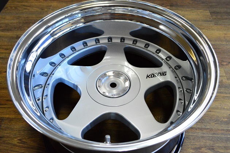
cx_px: 115
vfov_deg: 39.8
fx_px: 211
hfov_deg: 57.3
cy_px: 76
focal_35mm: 33
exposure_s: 1/160
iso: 3200
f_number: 6.3
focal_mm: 22
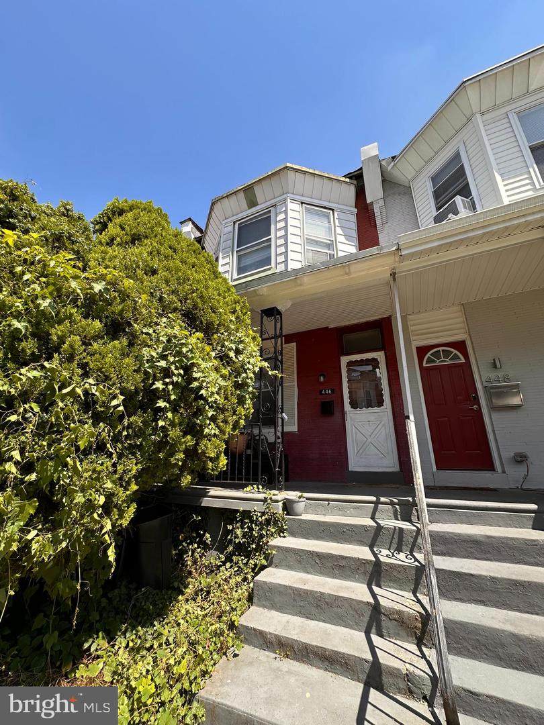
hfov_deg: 85.7
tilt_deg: +19.6
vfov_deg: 102.1
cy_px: 362
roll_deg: -1.7
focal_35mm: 14
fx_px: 293
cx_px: 272
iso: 40
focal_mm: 2.22
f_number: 2.2
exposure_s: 1/686
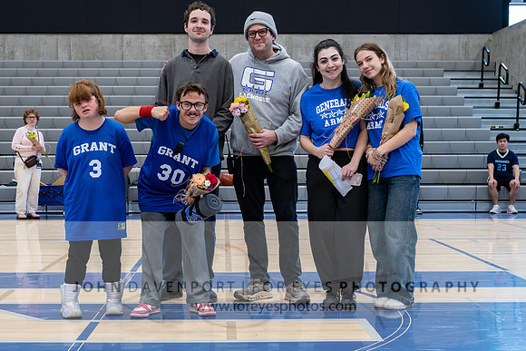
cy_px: 202
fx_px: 896
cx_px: 236
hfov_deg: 32.7
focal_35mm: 61
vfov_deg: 22.1
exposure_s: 1/200
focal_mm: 39
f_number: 5.6
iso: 3600
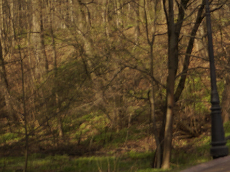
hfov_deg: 14.8
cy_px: 27
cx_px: 321
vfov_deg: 11.7
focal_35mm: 126
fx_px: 837
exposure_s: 1/500
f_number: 4
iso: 100
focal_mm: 26
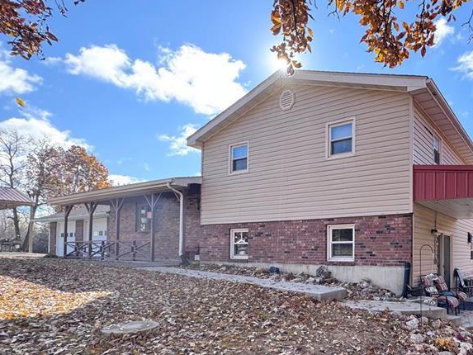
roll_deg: +0.1
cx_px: 354
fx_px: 342
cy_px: 245
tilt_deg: +1.8
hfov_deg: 65.2
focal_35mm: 25
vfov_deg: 53.5
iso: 40
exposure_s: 1/311
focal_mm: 2.22
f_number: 2.2
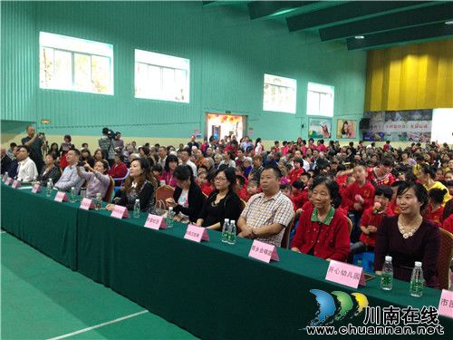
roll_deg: -1.6
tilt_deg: -5.0
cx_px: 226
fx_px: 432
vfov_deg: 42.9
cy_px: 170
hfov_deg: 55.4
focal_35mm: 33
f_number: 2.4
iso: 200
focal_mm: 4.12
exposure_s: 1/20
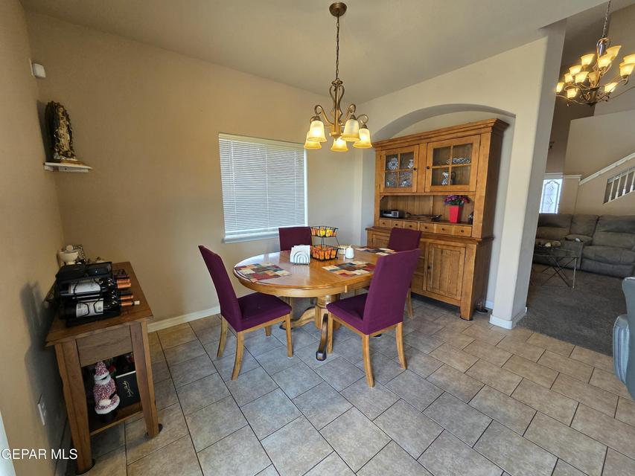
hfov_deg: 106.2
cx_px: 318
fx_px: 239
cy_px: 238
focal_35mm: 13
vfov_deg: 89.9
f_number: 2.2
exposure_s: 1/60
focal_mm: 2.2
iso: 160
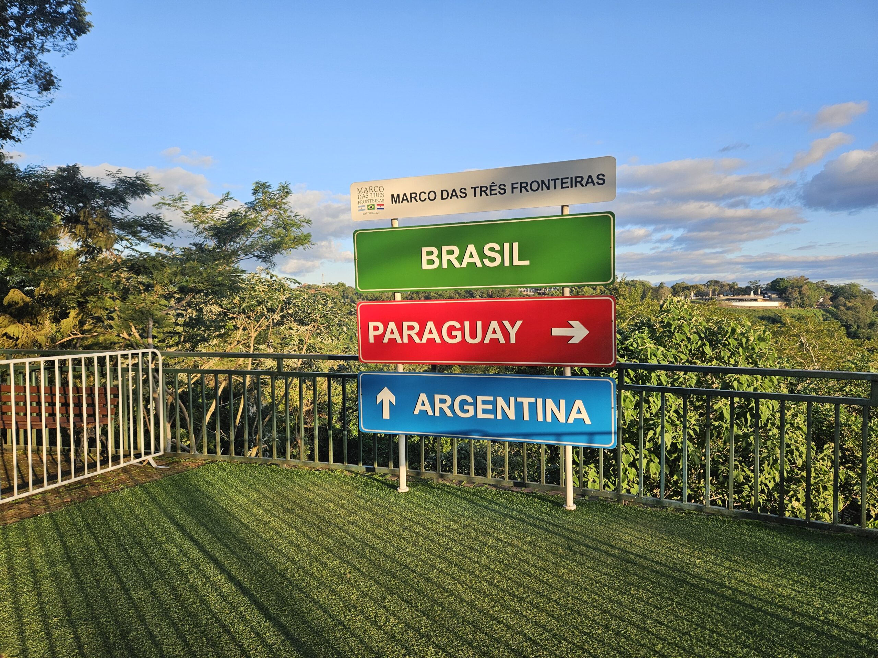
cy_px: 329
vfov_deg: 58.9
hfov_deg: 73.9
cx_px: 439
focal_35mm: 23
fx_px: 583
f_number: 1.8
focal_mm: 5.4
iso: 50
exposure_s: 1/1047
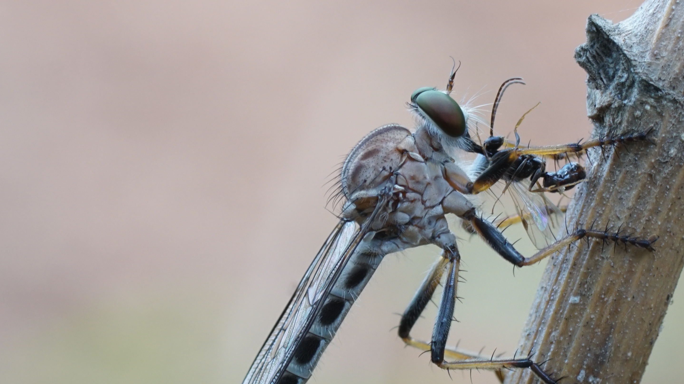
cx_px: 390
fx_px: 4117
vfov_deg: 5.3
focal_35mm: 227
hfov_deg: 9.5
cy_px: 275
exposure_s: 1/50
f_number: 10
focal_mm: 90
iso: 500
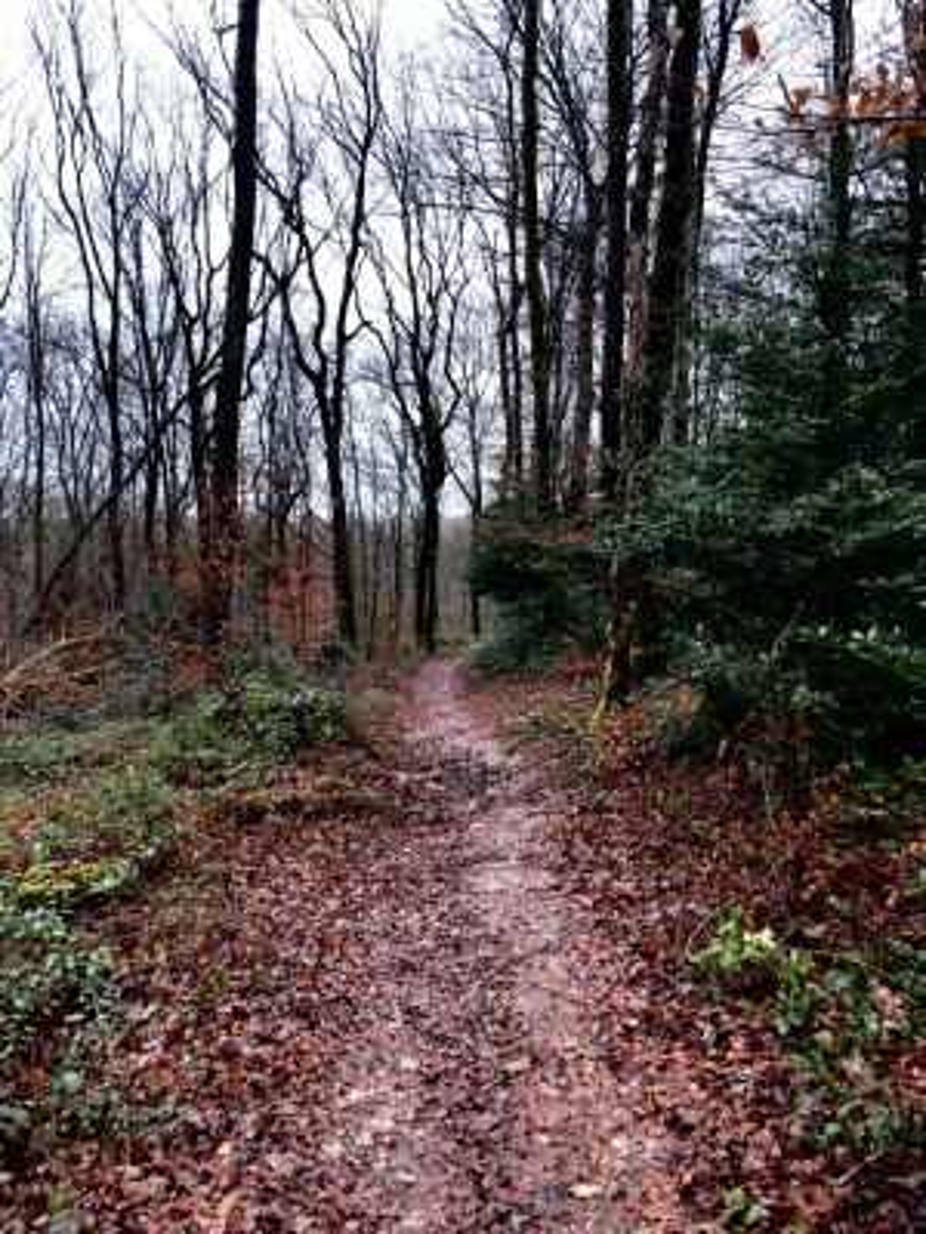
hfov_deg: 49.7
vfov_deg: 63.4
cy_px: 617
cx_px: 463
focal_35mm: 28
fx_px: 999
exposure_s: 1/120
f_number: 1.8
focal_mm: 4
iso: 50
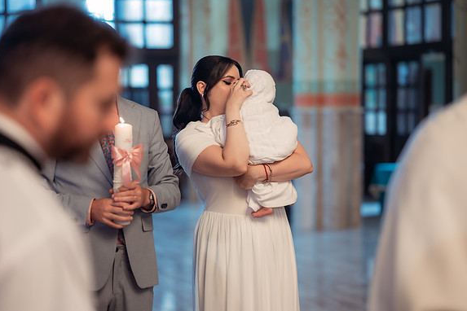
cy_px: 155
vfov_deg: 15.9
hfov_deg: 23.6
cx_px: 234
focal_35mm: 86
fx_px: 1116
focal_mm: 85
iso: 1600
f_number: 2
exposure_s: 1/200
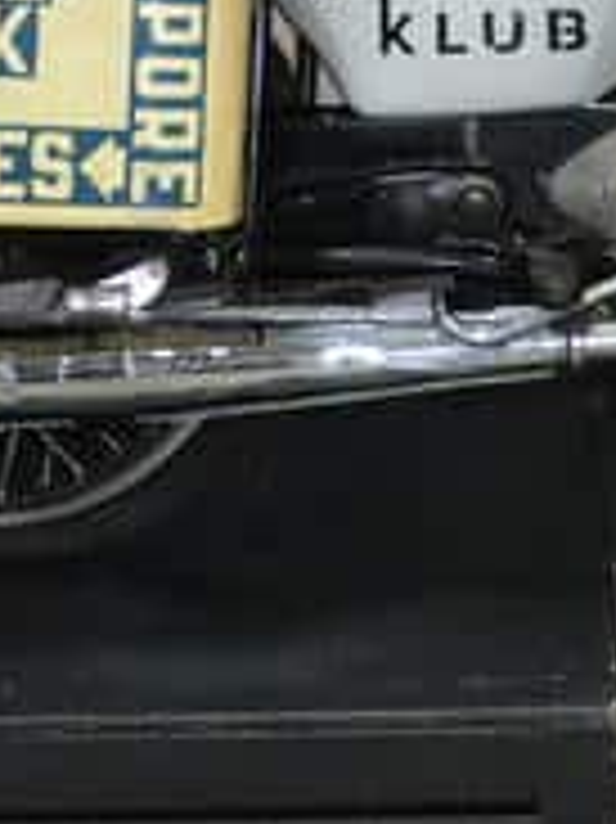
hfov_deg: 11.1
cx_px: 710
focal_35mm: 131
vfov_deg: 14.6
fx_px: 3112
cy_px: -133
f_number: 4
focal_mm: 26
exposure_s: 1/60
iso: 2200
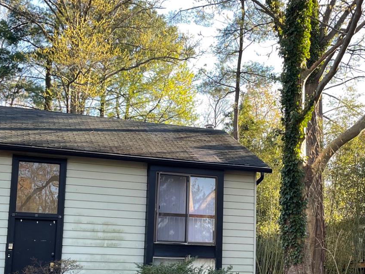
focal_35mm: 60
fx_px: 633
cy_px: 190
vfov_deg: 24.3
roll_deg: -0.8
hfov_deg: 31.9
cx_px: 240
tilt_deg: +9.3
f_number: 1.6
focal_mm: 5.1
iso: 32
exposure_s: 1/177
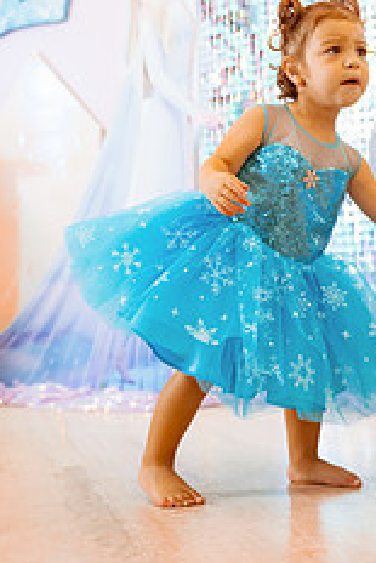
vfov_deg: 32.0
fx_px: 970
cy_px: 172
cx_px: 277
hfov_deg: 21.8
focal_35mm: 62
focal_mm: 32
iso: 800
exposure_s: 1/400
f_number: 2.8
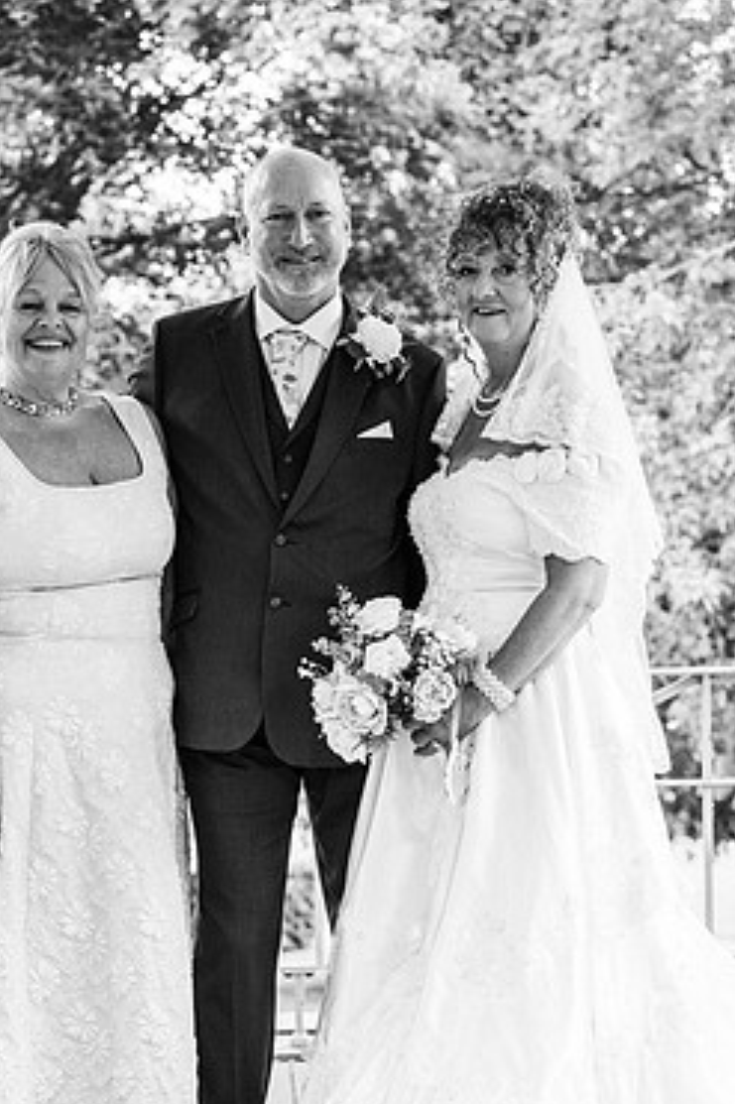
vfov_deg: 19.8
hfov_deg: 13.3
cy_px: 628
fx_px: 3157
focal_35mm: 103
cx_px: 308
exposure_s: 1/200
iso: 220
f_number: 5.6
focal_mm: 85
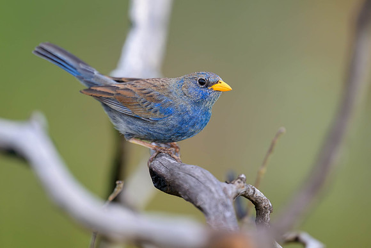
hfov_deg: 2.3
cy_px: 99
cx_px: 173
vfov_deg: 1.5
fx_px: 9247
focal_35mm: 897
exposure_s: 1/1000
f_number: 4
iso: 900
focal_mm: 560
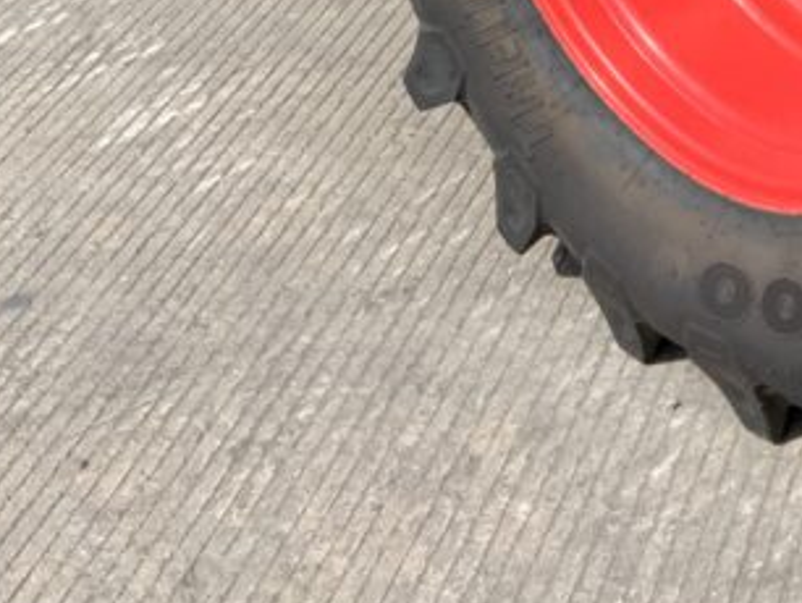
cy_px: -286
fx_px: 2249
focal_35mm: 97
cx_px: 1098
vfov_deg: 14.3
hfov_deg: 18.5
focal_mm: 3
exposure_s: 1/1168
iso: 16
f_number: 1.8
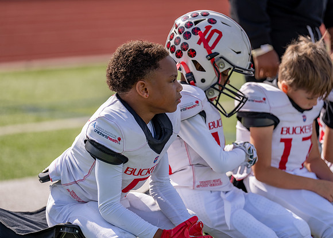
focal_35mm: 166
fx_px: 1565
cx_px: 166
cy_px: 119
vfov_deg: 8.7
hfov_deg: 12.1
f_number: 2.8
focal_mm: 158
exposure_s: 1/2500
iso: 160
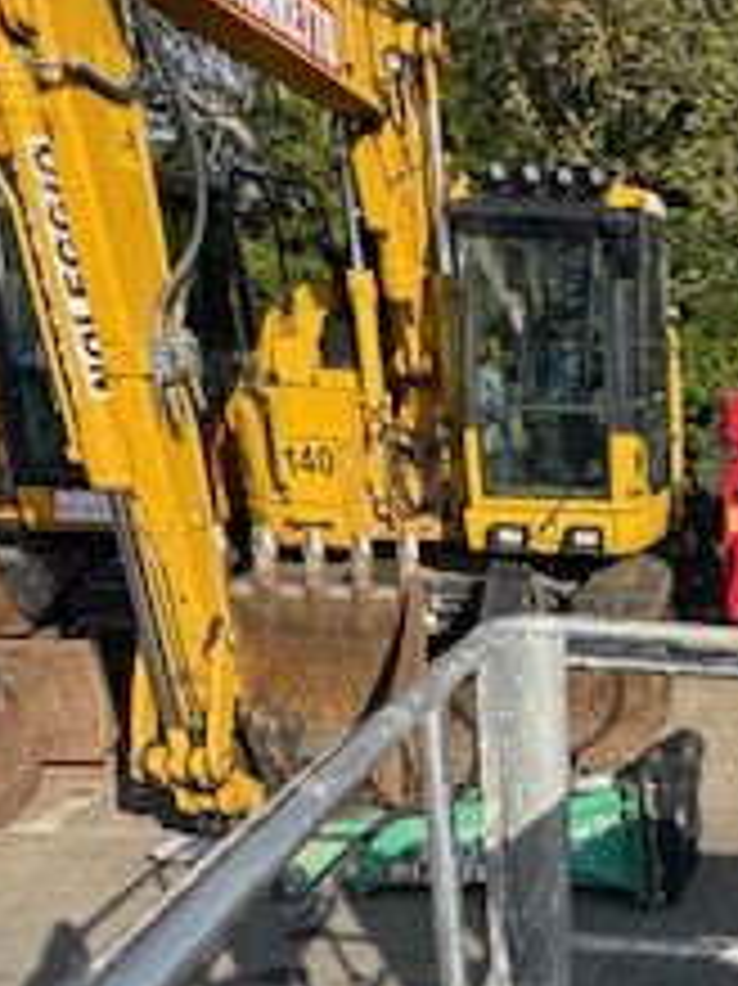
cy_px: 963
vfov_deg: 40.6
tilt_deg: -25.4
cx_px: 810
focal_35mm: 41
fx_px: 1167
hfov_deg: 31.2
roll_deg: +0.2
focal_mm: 2.22
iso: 50
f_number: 2.2
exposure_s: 1/1236
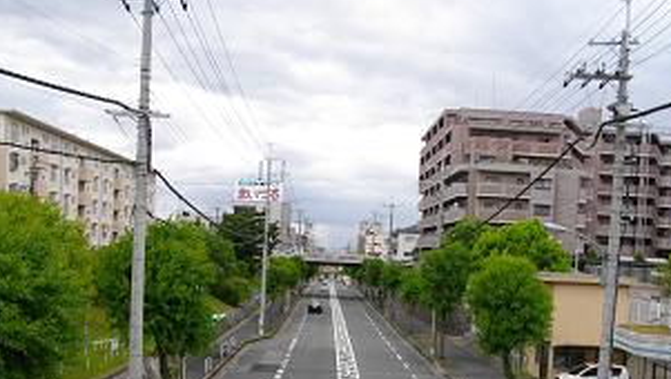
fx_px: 801
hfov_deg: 45.4
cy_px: 290
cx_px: 353
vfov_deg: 26.2
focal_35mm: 45
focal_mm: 5.7
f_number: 2.9
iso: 100
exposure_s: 1/200
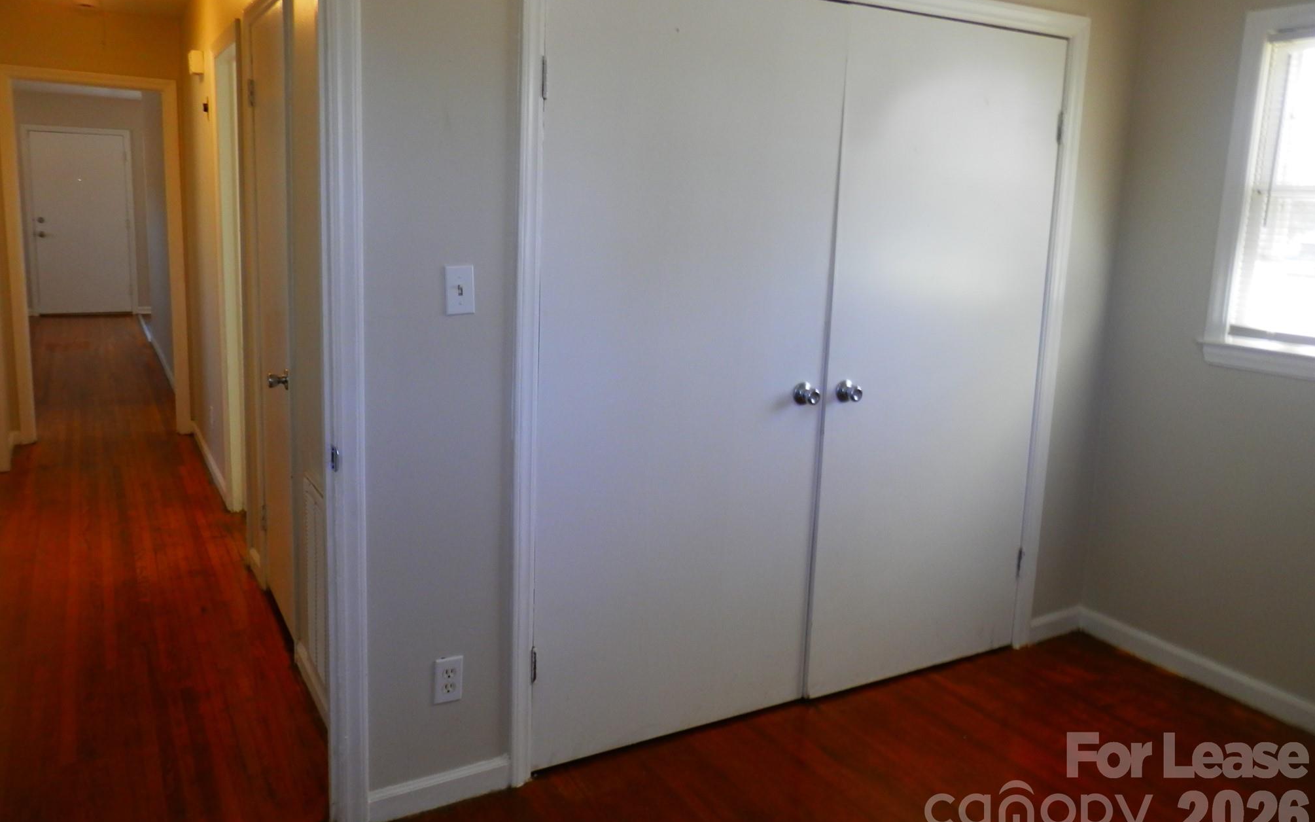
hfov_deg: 68.4
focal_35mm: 27
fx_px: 968
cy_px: 358
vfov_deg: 45.9
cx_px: 648
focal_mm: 4.5
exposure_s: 1/30
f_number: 3
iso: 80
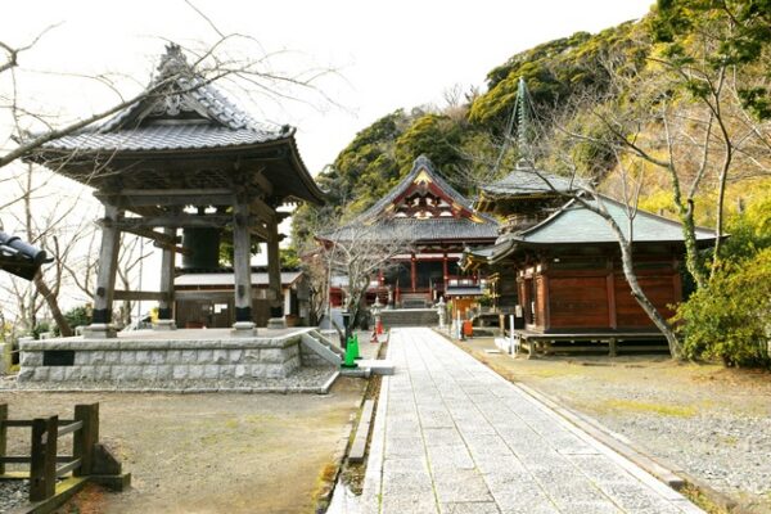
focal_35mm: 24
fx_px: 514
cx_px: 386
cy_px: 257
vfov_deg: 53.1
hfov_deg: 73.7
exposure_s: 1/160
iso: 64
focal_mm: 24
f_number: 6.3
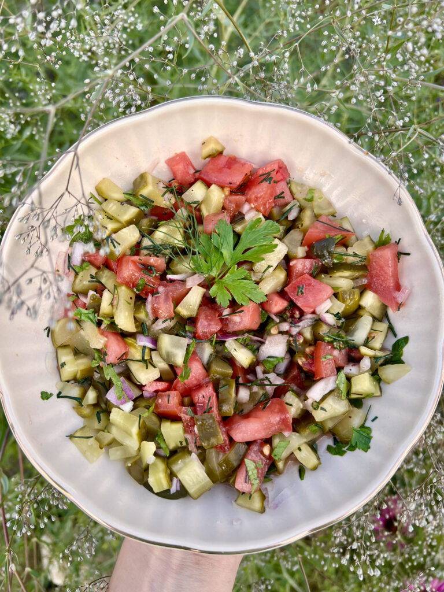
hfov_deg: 53.1
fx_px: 445
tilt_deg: -68.1
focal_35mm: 26
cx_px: 222
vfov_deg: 67.3
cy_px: 296
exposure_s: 1/581
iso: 50
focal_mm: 5.7
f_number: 1.5
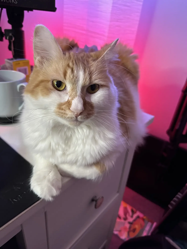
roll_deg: -7.0
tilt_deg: -29.8
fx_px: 173
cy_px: 124
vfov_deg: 71.6
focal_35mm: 24
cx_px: 94
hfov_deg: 56.8
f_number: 1.78
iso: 640
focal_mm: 6.86
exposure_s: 1/60
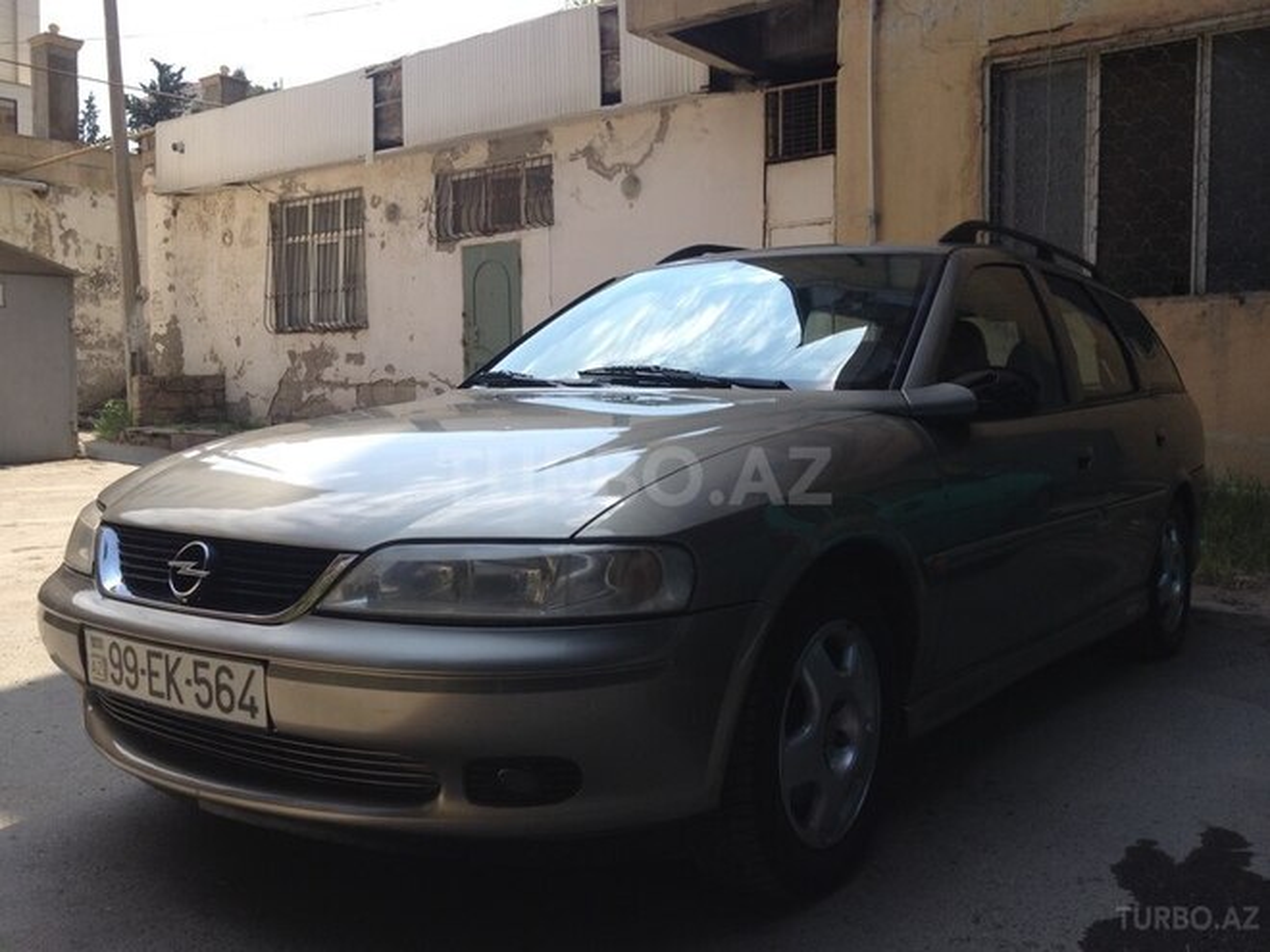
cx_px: 635
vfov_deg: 40.7
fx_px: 1284
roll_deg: -1.1
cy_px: 476
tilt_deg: -4.8
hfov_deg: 52.6
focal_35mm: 35
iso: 50
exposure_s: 1/778
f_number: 2.4
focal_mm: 4.28
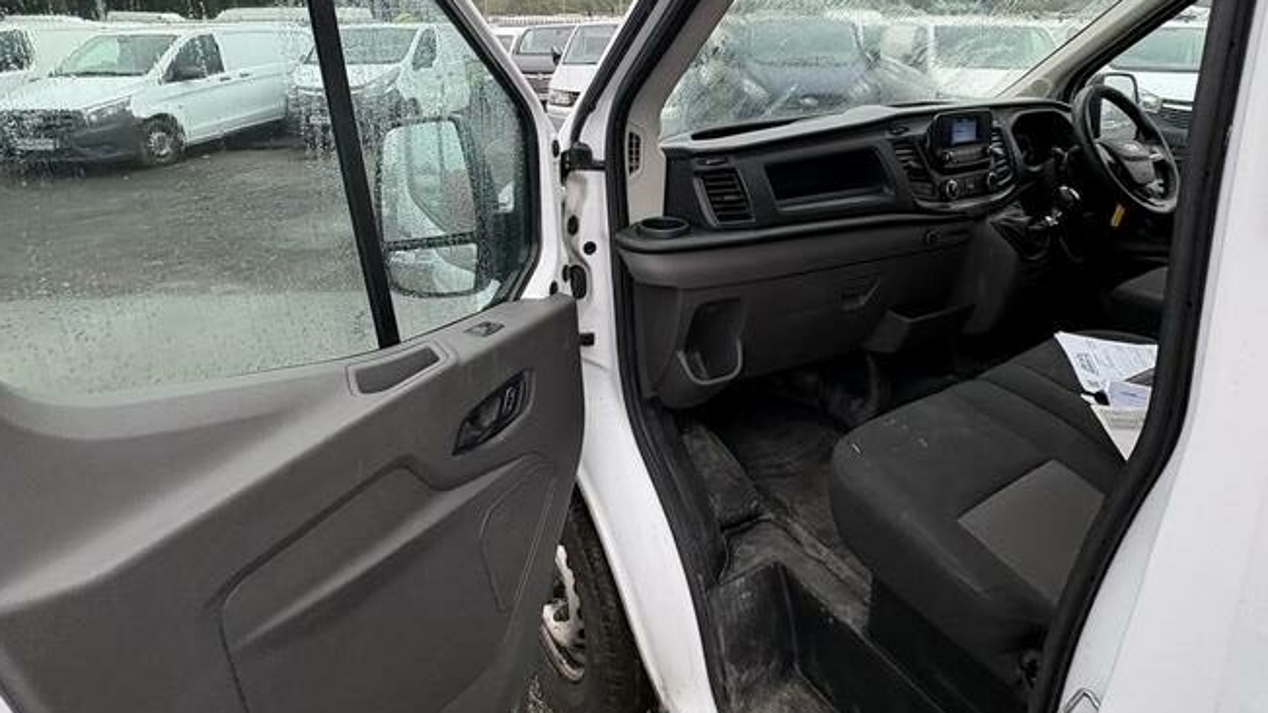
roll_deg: -2.8
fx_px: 706
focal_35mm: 21
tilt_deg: -6.3
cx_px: 647
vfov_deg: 51.3
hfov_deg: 83.8
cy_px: 179
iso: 40
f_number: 2.2
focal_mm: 2.22
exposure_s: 1/174
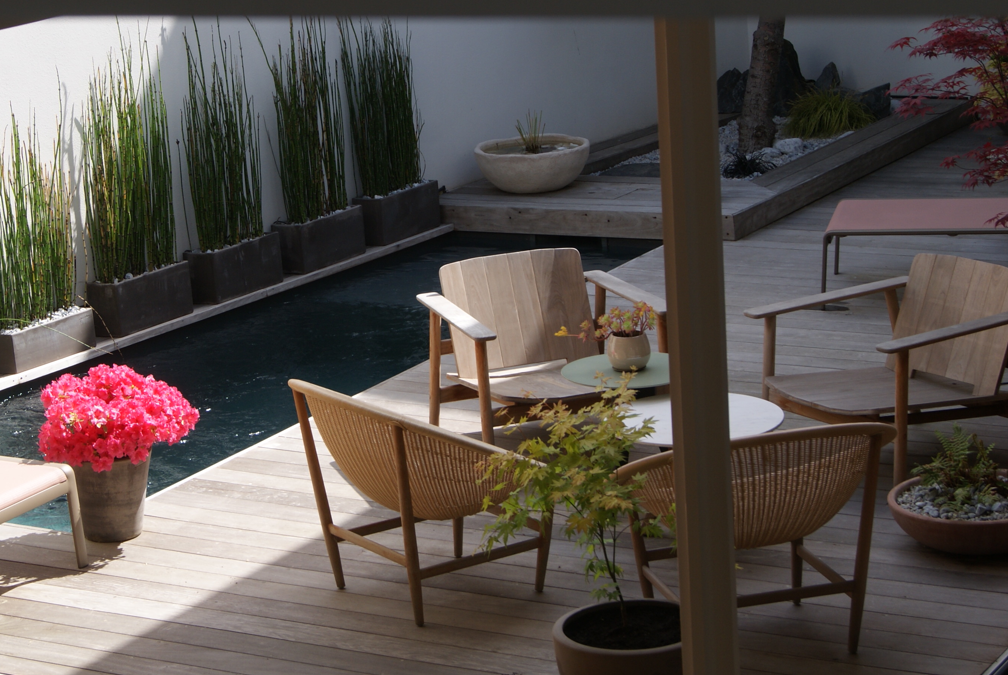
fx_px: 2439
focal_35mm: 87
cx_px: 347
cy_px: 251
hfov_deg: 23.3
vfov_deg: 15.7
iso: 100
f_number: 9
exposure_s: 1/100
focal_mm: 40
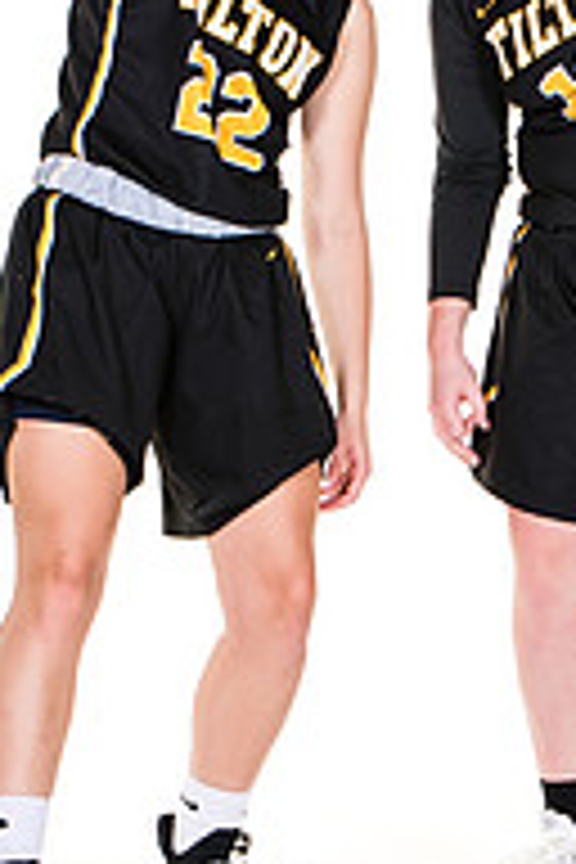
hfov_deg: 5.0
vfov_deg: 7.5
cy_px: 180
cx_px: 454
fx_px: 6575
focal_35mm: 274
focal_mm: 78
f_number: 6.3
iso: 200
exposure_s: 1/160
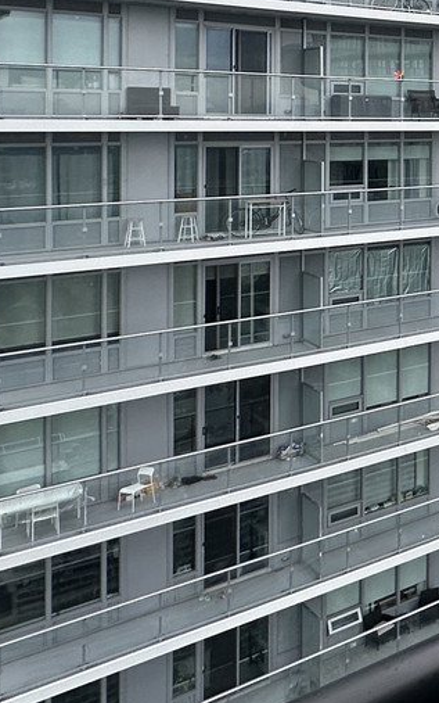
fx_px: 861
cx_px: 870
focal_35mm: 45
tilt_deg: -1.5
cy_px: 133
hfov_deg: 18.7
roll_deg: -1.8
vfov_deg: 42.2
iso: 40
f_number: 2.2
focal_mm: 2.22
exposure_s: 1/393
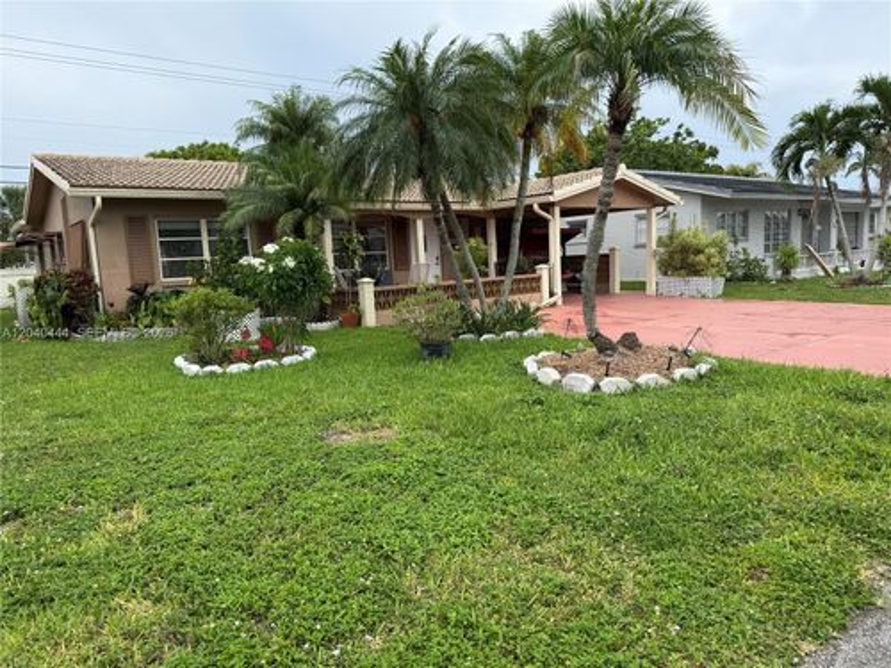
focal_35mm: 24
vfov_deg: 56.8
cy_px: 334
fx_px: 618
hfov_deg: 71.6
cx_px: 446
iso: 80
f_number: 1.78
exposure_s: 1/1553
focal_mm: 6.76
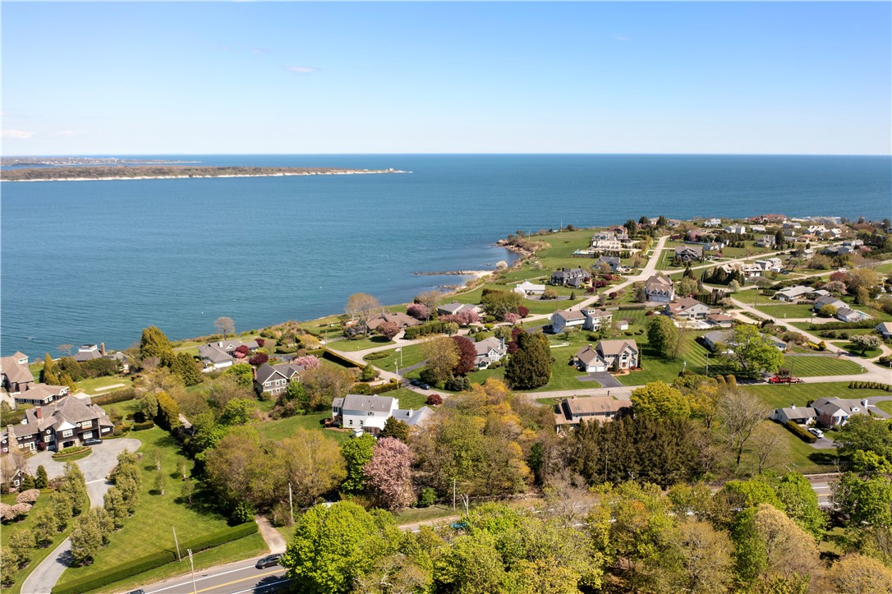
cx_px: 446
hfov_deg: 65.5
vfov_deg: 46.4
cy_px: 297
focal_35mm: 28
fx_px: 693
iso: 100
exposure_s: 1/50
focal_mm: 10.26
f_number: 2.8
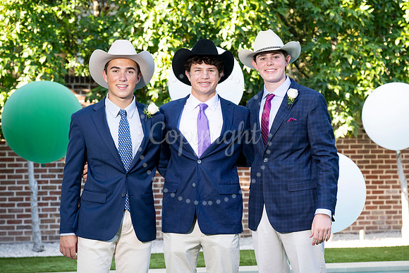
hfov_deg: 23.4
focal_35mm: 87
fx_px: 989
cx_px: 204
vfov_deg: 15.7
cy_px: 136
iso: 400
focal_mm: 87
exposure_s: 1/200
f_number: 5
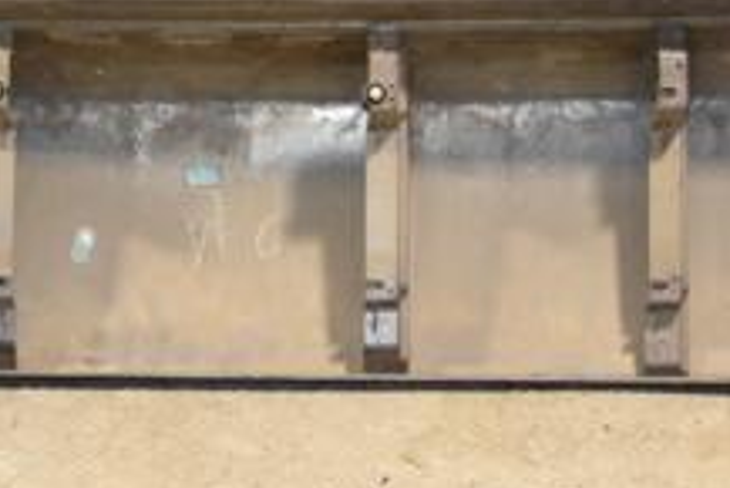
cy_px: 209
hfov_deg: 17.5
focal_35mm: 116
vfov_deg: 11.8
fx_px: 2354
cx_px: 192
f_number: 5
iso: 800
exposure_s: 1/200
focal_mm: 28
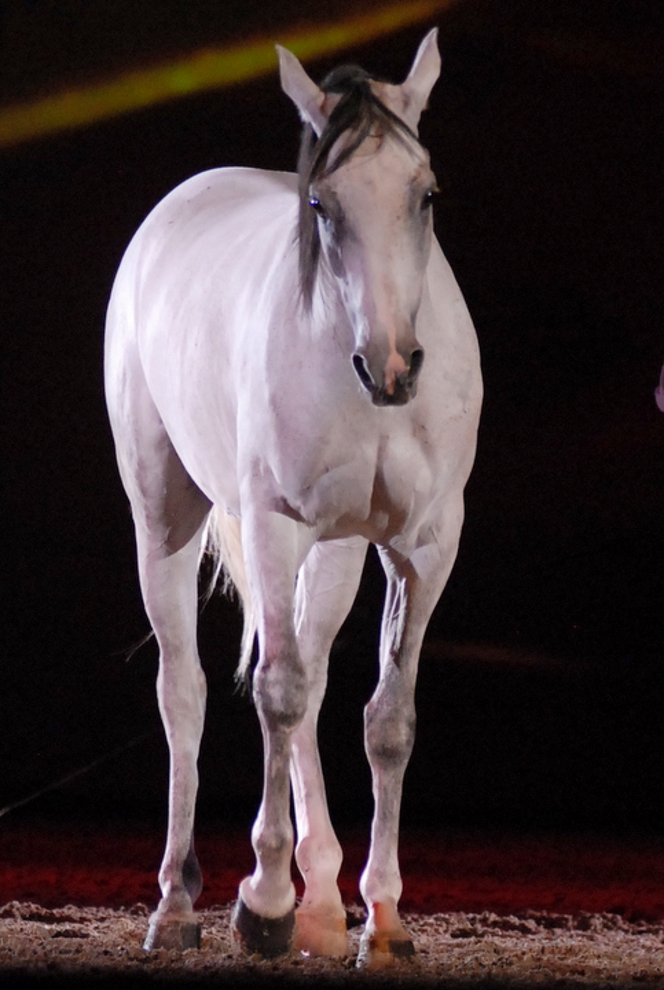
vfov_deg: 8.1
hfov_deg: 5.4
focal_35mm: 255
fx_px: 7024
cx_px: 332
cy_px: 495
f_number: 2.8
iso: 1600
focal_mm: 170
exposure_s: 1/500
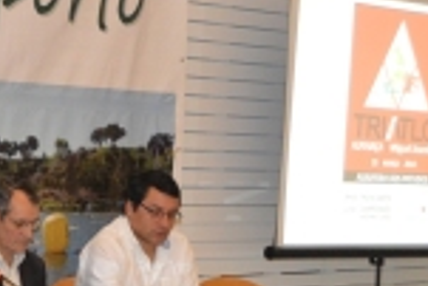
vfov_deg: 10.8
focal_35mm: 127
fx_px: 1511
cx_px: 11
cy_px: 159
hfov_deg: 15.8
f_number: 4.2
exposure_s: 1/60
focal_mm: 32
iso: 3200
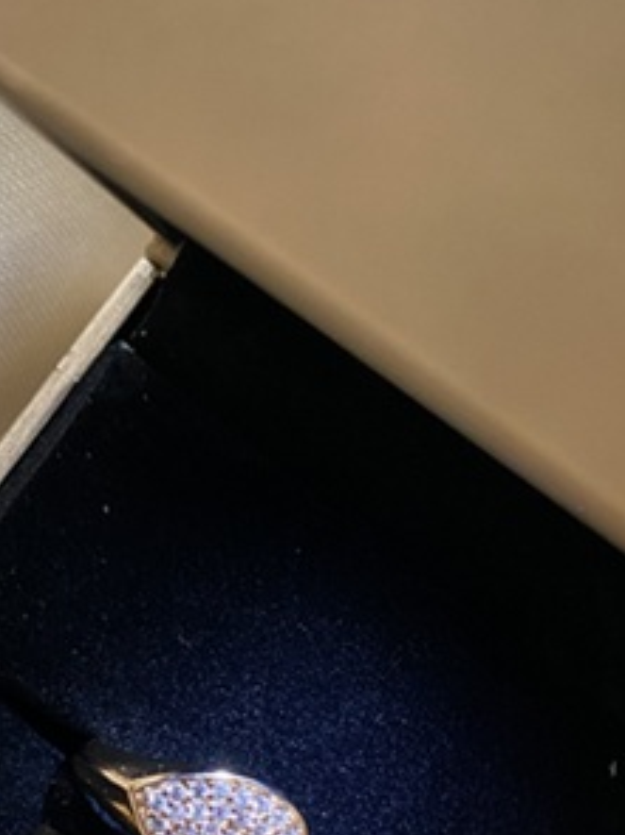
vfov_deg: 29.7
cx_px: 37
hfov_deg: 23.2
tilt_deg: -85.1
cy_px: 819
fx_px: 1470
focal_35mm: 61
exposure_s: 1/77
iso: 125
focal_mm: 4.25
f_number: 1.8
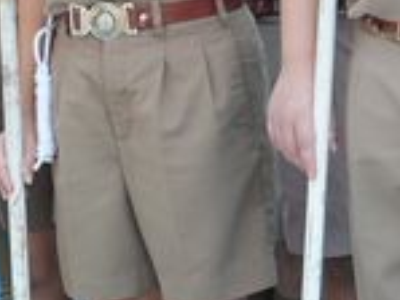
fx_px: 5045
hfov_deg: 4.5
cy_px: -31
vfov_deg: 3.4
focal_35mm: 436
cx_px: -446
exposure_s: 1/80
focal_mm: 45
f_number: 5
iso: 100
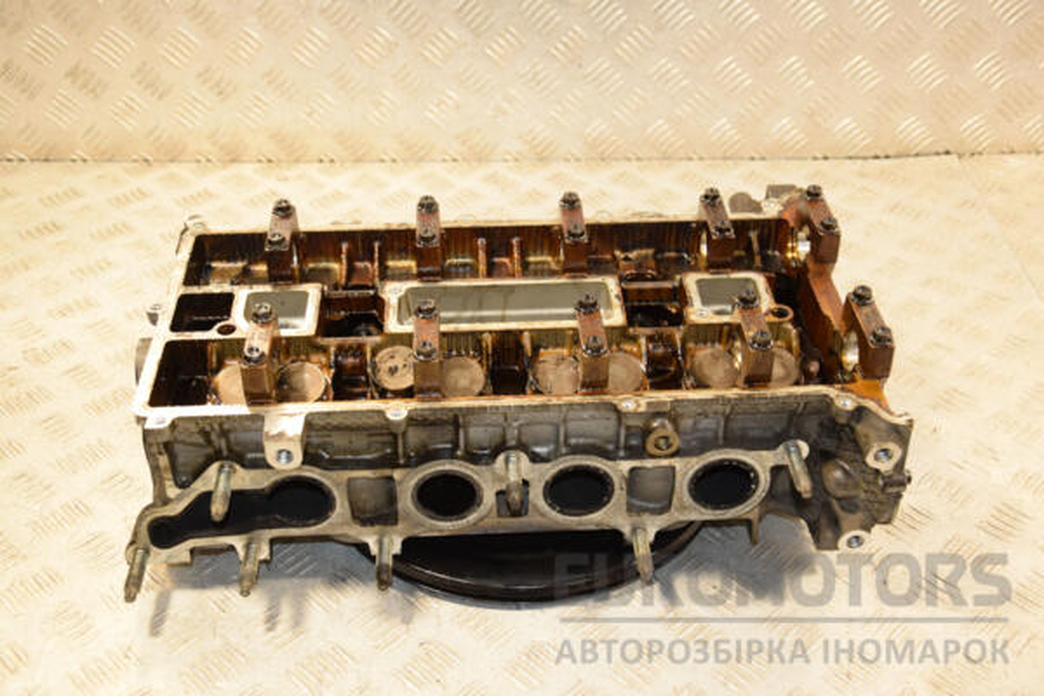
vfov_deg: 31.9
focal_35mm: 42
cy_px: 348
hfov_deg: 46.4
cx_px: 522
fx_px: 1218
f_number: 5
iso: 800
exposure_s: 1/100
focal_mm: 28
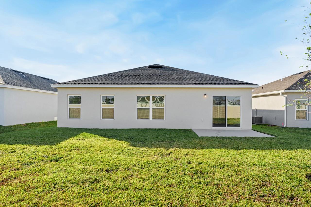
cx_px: 156
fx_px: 214
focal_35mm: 25
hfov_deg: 72.0
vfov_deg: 51.8
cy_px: 104
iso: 100
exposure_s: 1/100
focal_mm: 16.5
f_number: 9
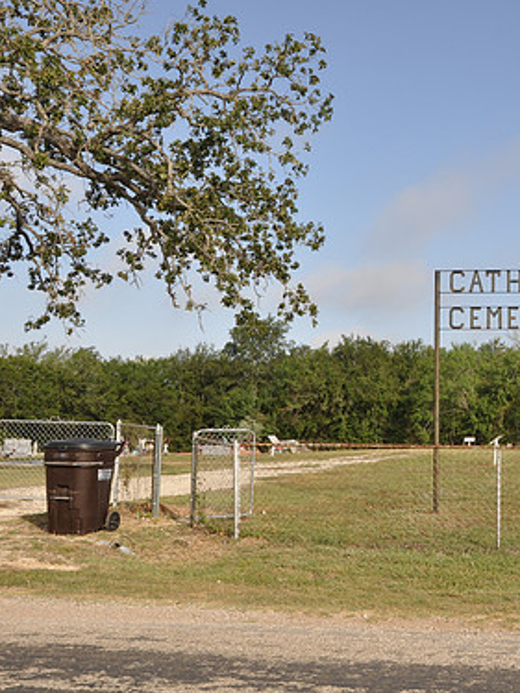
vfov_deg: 40.6
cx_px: 516
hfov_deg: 29.1
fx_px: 937
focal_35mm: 47
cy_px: 350
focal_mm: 21
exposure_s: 1/250
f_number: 8
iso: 200
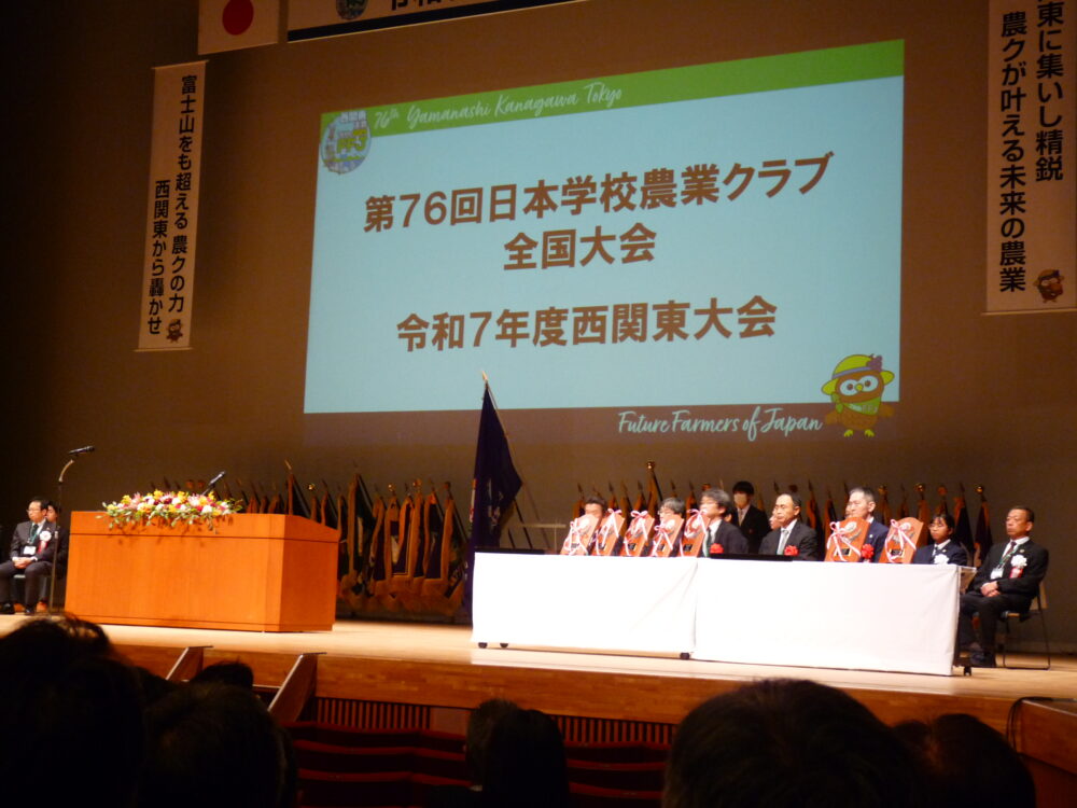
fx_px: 1773
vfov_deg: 25.7
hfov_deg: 33.8
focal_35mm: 57
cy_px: 404
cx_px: 538
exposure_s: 1/15
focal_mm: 10.1
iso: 320
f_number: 3.2
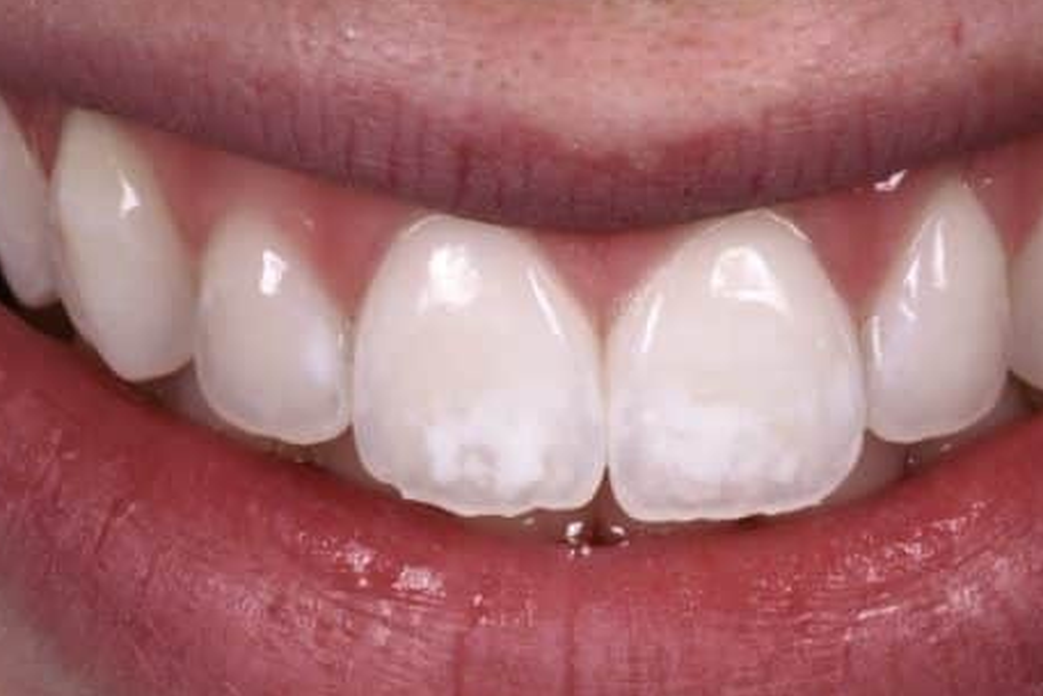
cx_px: 592
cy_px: 354
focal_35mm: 177
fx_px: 5128
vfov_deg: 7.8
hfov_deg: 11.6
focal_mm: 105
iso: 100
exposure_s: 1/60
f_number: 25
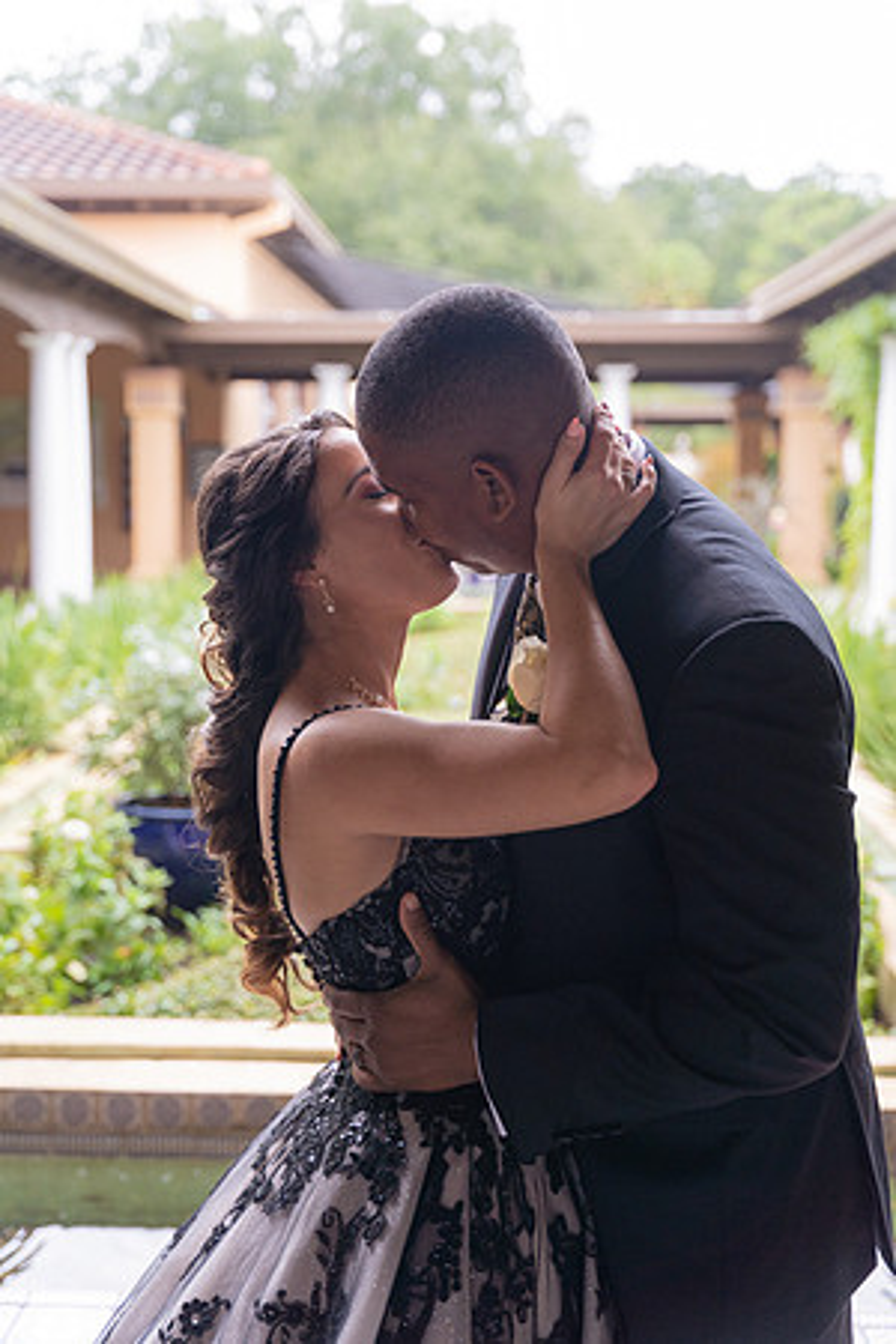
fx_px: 1706
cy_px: 672
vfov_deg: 43.0
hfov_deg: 29.4
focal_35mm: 46
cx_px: 448
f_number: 2.8
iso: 1250
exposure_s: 1/640
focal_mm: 45.7
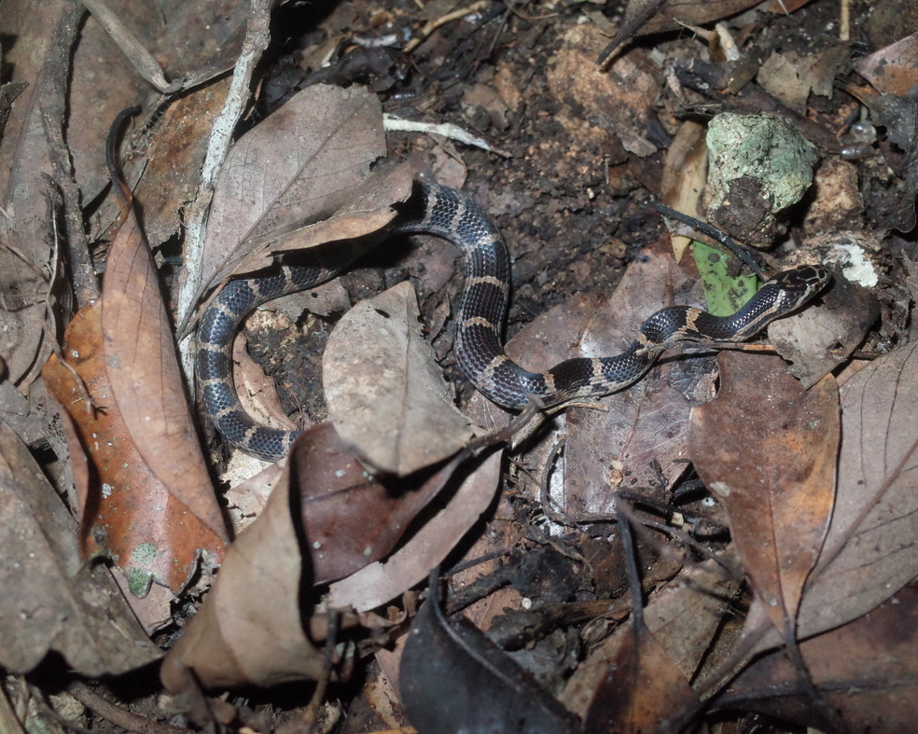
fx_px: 869
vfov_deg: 45.8
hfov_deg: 55.6
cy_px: 365
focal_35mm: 32
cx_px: 489
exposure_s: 1/40
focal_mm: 18.3
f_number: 4
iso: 3200
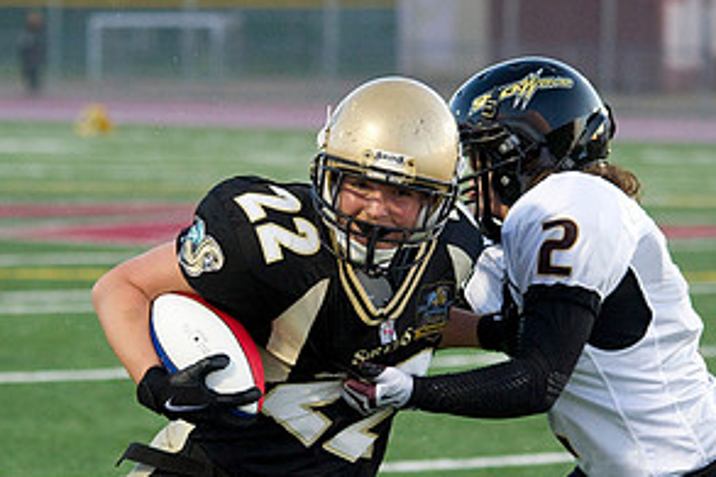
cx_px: 310
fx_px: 5903
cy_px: 333
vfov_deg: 4.6
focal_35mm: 297
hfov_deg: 6.9
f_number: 5
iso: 6400
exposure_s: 1/1000
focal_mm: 150
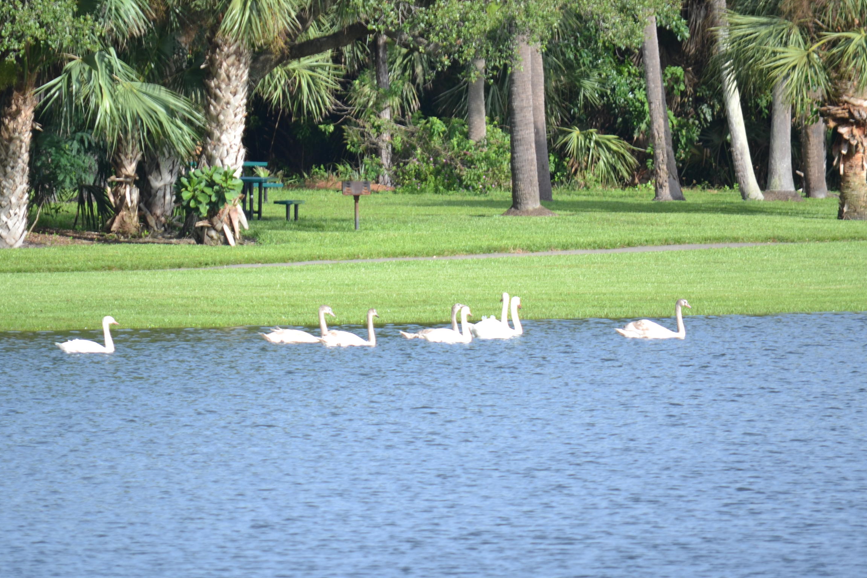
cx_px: 366
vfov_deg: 2.3
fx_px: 14161
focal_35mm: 588
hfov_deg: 3.5
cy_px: 259
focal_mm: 300
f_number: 5.6
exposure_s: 1/160
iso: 100
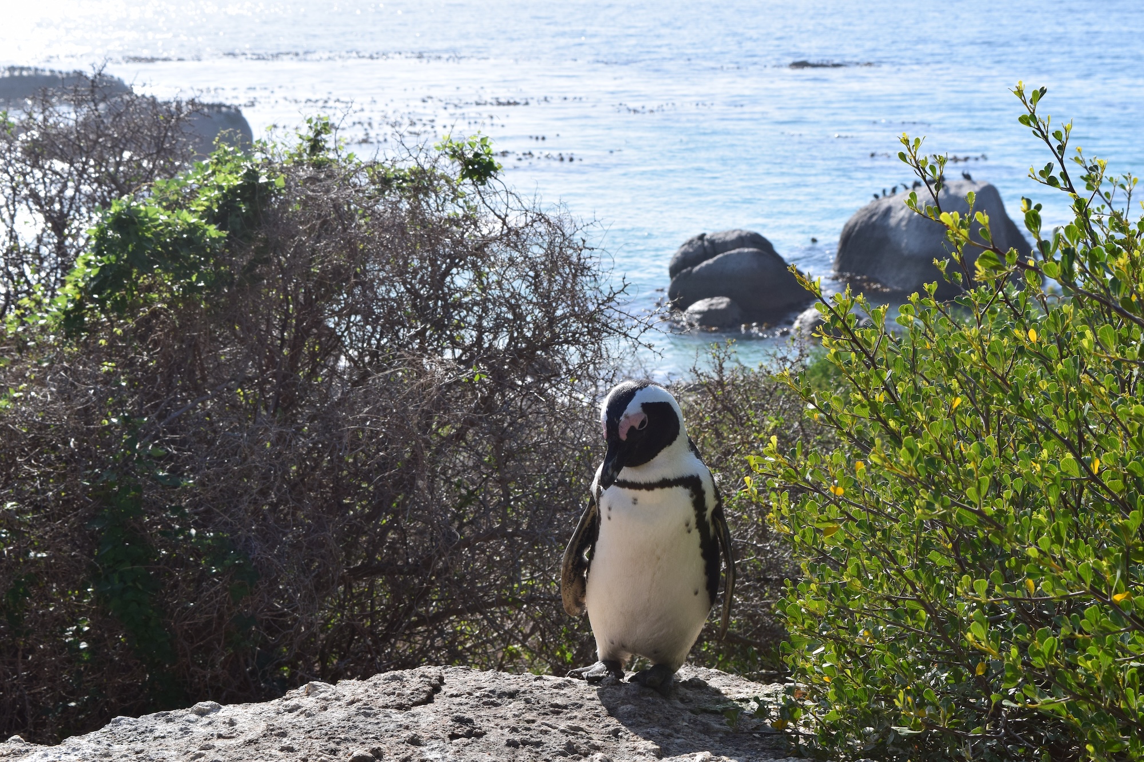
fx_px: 2192
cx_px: 572
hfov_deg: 29.2
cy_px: 381
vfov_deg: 19.7
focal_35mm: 69
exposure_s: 1/500
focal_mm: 46
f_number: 11
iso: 400
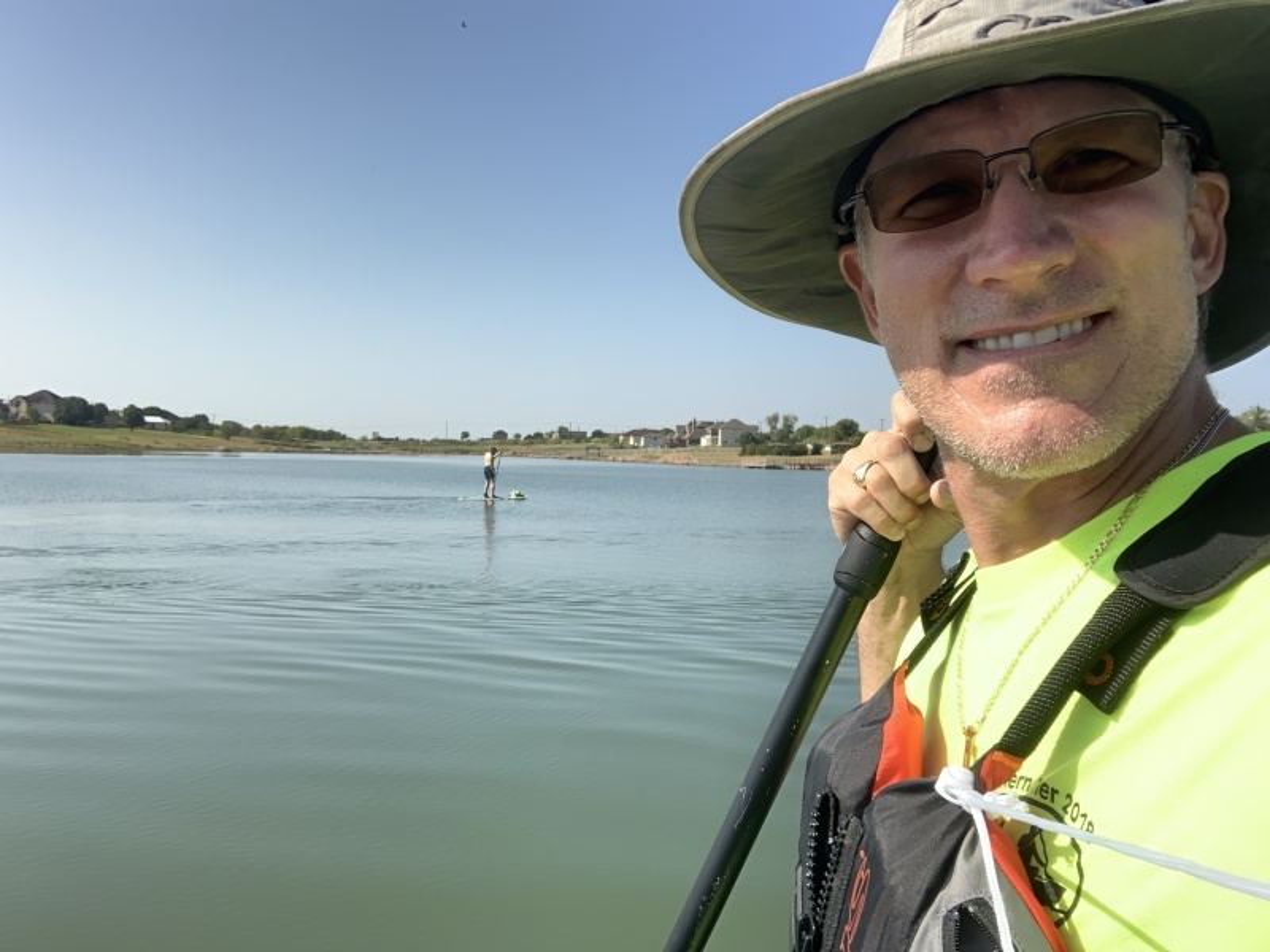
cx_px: 635
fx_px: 1174
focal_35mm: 32
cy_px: 476
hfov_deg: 56.8
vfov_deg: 44.2
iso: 16
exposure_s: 1/463
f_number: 2.2
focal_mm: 2.87
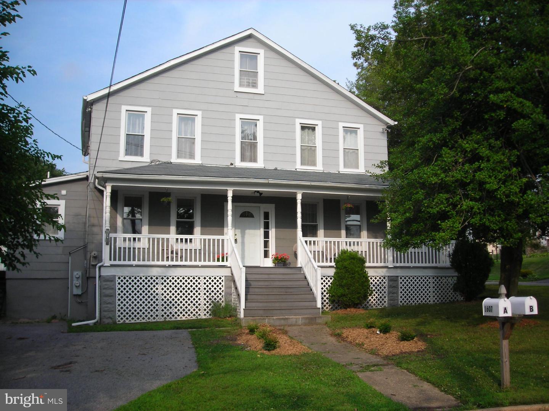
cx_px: 274
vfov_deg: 37.7
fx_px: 603
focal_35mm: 38
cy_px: 206
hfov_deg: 49.0
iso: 50
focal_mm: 6.3
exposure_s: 1/120
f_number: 6.4
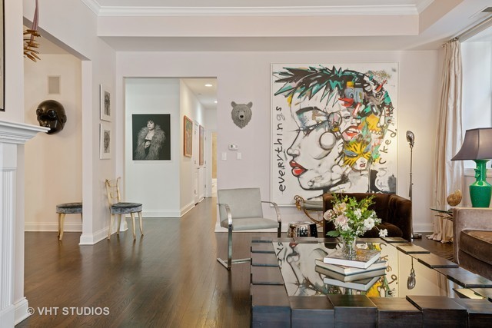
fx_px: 396
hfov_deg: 63.6
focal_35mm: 29
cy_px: 164
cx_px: 246
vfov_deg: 45.0
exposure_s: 1/4
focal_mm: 29
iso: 320
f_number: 7.1
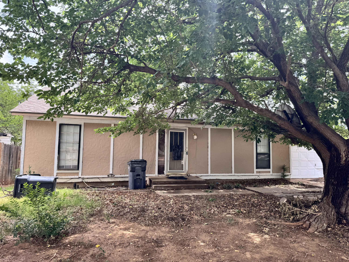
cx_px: 174
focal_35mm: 24
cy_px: 131
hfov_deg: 71.6
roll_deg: -0.6
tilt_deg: +4.3
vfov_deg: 56.8
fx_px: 242
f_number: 1.78
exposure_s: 1/499
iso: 80
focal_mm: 6.76
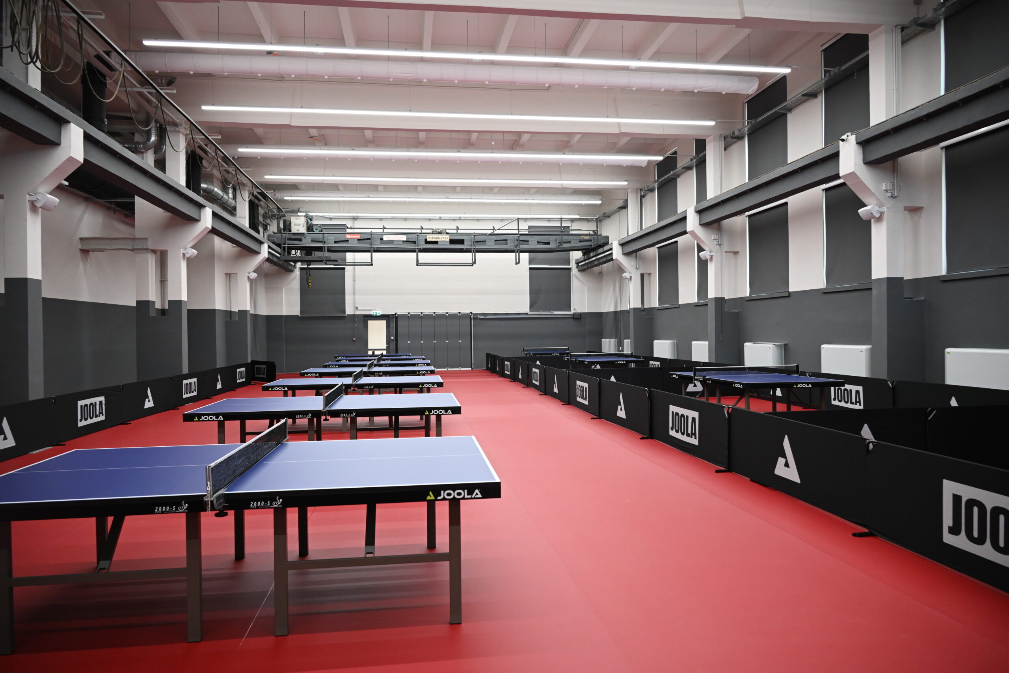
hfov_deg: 73.7
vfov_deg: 53.1
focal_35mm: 24
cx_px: 504
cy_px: 336
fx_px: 673
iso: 1600
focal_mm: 24
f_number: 4.5
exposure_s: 1/80
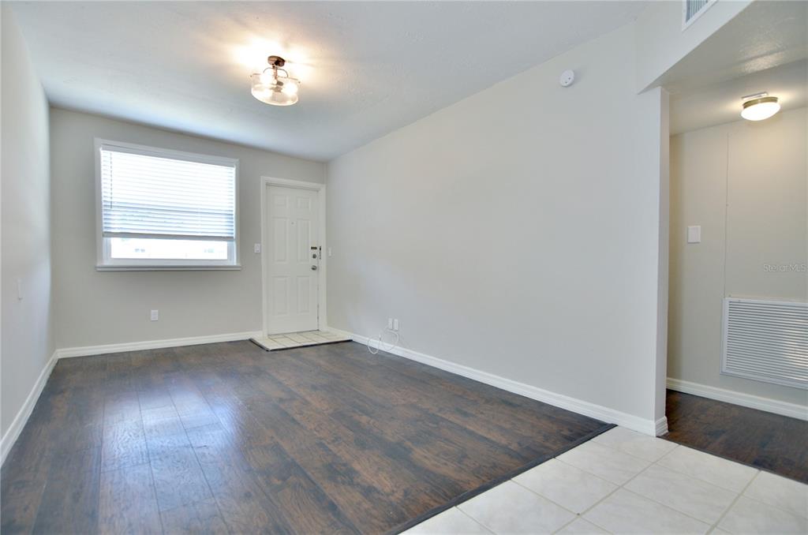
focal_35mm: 16
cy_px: 268
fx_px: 370
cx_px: 404
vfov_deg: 71.8
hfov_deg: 95.1
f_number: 4.5
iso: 320
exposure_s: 1/80
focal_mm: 11
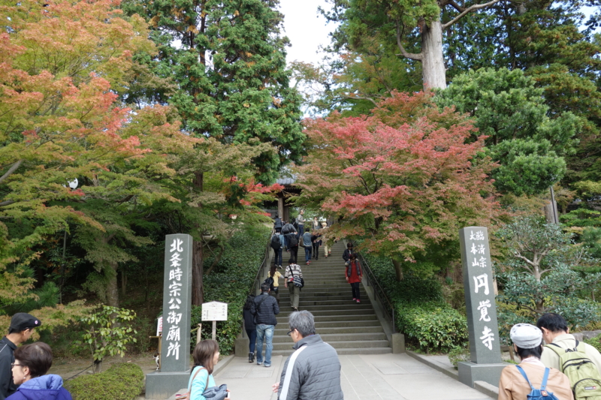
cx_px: 300
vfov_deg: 46.4
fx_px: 467
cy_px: 200
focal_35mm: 28
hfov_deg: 65.5
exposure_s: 1/160
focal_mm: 10.4
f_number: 4.5
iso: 200
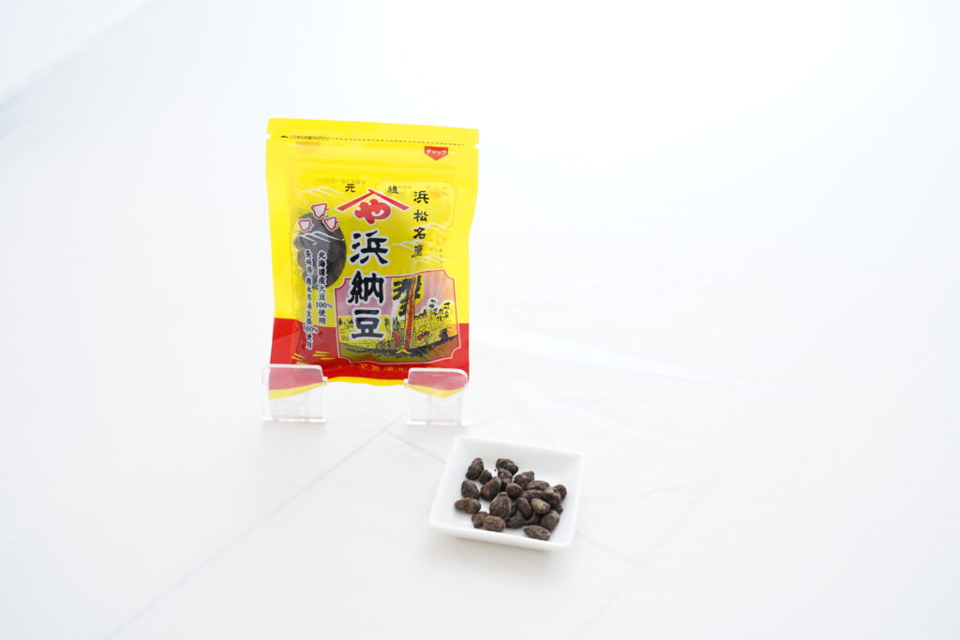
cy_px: 320
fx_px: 1120
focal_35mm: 42
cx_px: 480
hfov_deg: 46.4
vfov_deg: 31.9
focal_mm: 42
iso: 1000
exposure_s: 1/50
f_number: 5
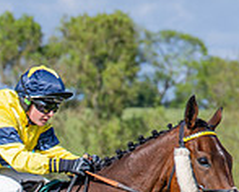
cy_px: 258
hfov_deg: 3.0
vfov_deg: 2.4
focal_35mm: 644
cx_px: 69
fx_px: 4561
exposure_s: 1/1600
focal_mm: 92
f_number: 2.8
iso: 80
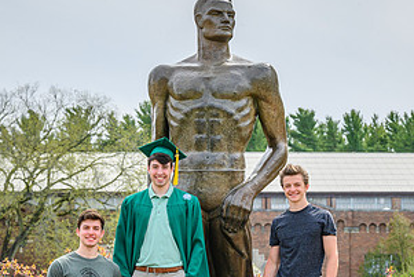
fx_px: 2002
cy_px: 225
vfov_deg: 7.9
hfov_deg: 11.8
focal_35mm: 174
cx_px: 241
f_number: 5.6
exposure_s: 1/1000
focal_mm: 85
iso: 400
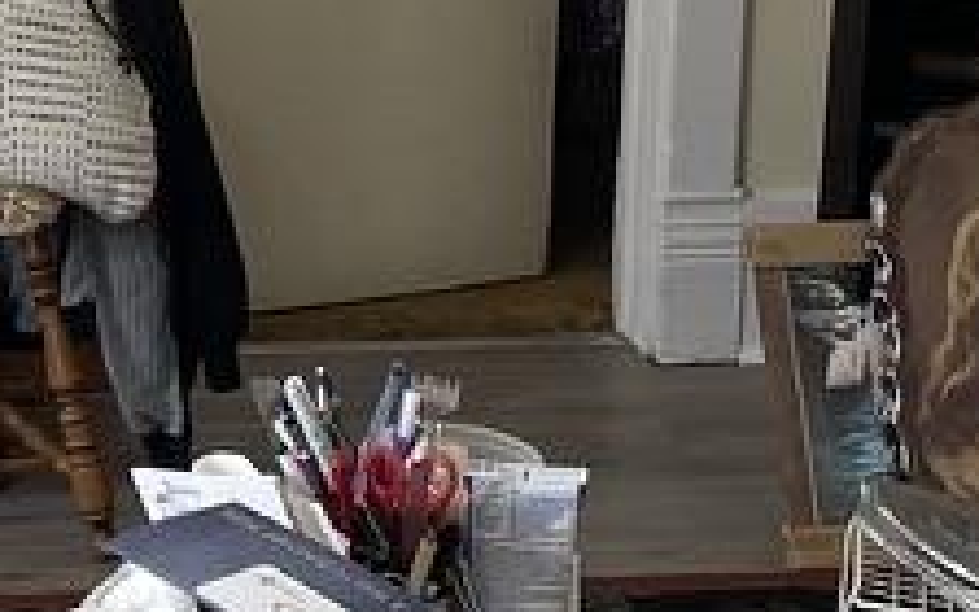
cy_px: -87
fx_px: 3362
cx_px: -144
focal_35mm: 126
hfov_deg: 16.0
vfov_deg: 10.3
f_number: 1.6
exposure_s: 1/104
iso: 125
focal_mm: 4.2
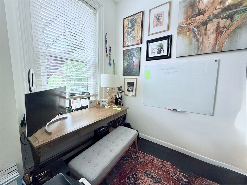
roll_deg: -0.4
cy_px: 92
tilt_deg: -6.7
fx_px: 100
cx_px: 124
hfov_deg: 102.1
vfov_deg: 85.7
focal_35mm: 14
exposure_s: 1/99
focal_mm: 2.22
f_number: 2.2
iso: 125
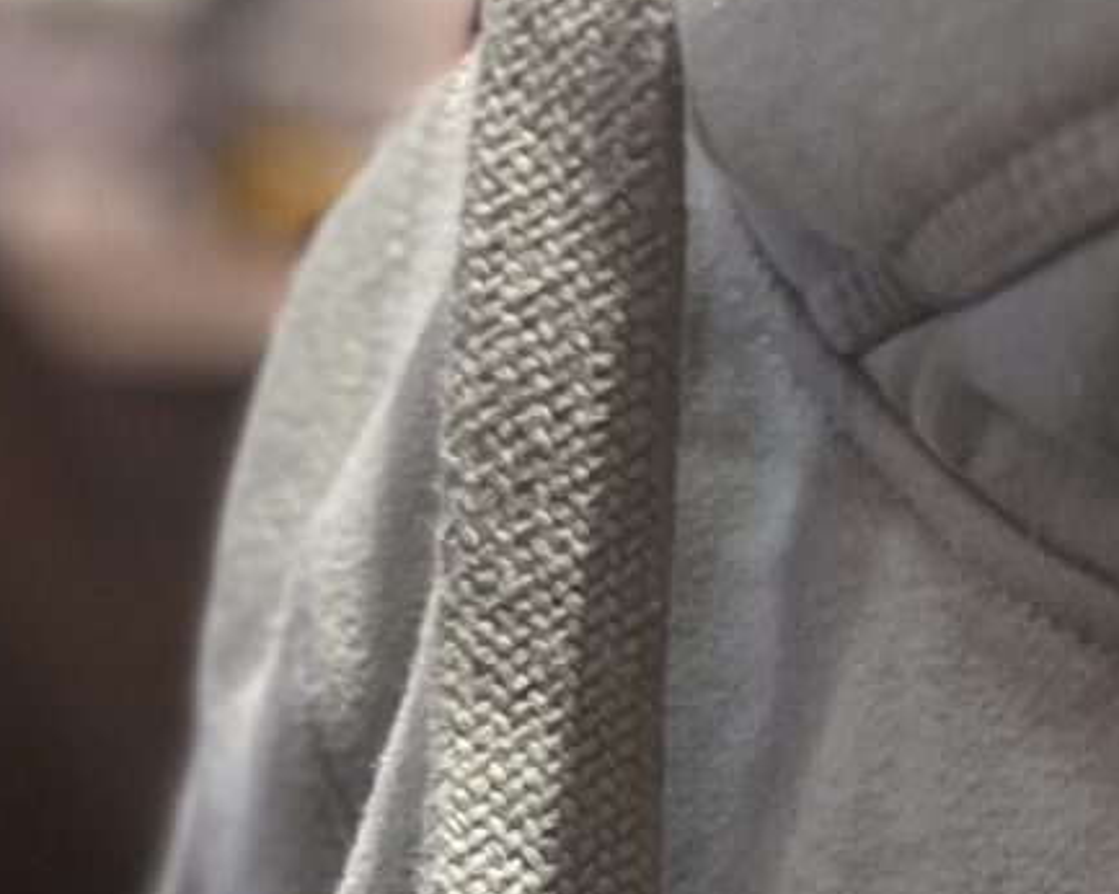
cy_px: 1367
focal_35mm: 150
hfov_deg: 12.2
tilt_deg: -12.1
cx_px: 1706
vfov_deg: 10.0
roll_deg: -2.4
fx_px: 4965
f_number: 1.6
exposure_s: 1/50
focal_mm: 5.1
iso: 125
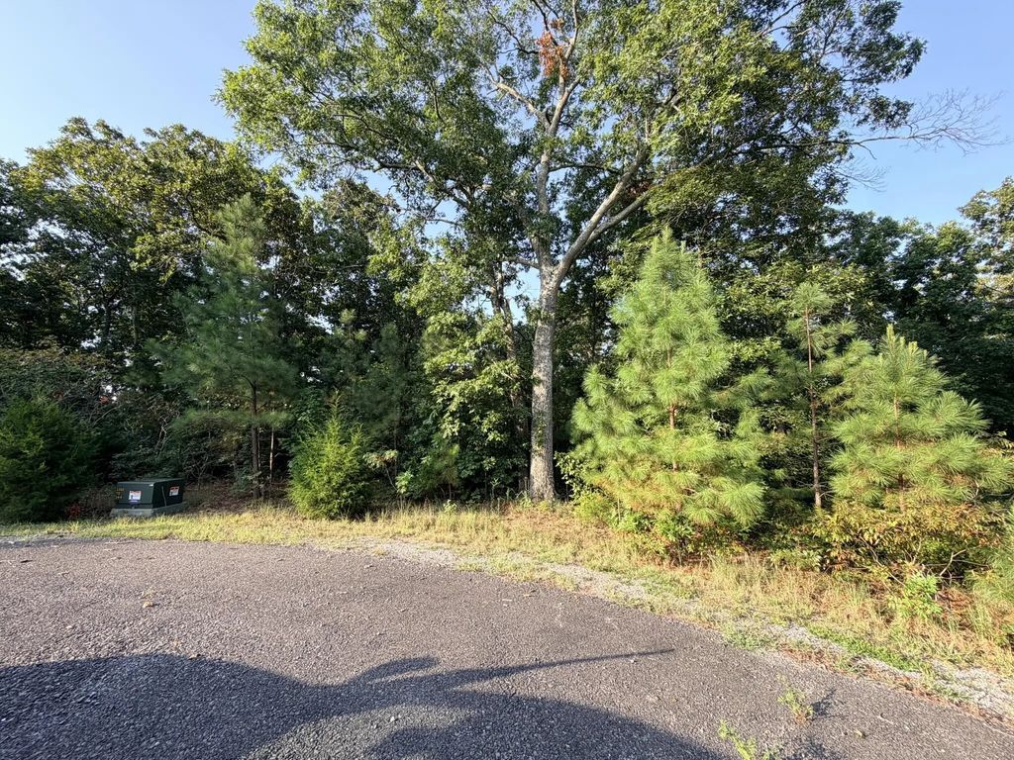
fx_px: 410
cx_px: 507
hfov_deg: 102.1
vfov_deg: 85.7
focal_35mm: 14
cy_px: 380
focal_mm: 2.22
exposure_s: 1/304
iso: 50
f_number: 2.2
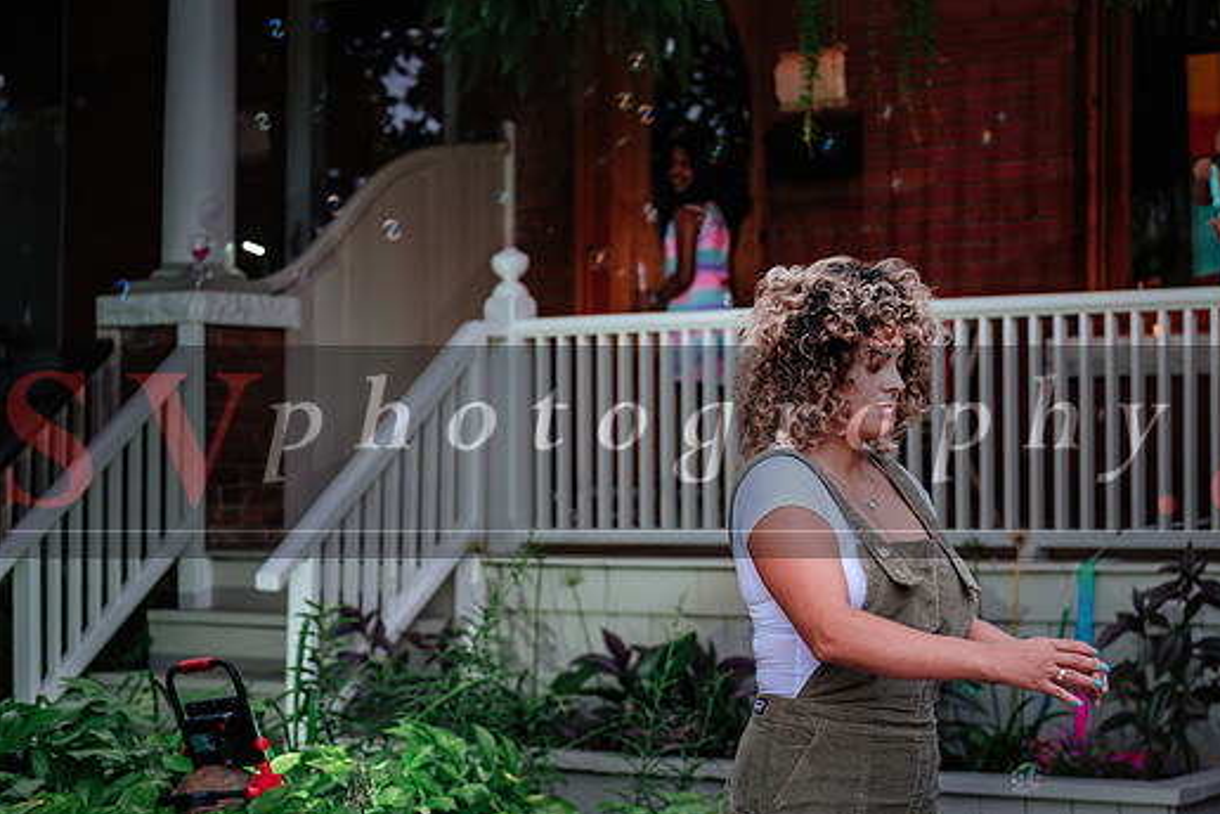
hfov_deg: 22.4
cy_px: 437
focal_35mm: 91
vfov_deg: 15.0
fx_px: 3084
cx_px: 683
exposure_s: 1/250
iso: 1600
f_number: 2.8
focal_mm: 54.1
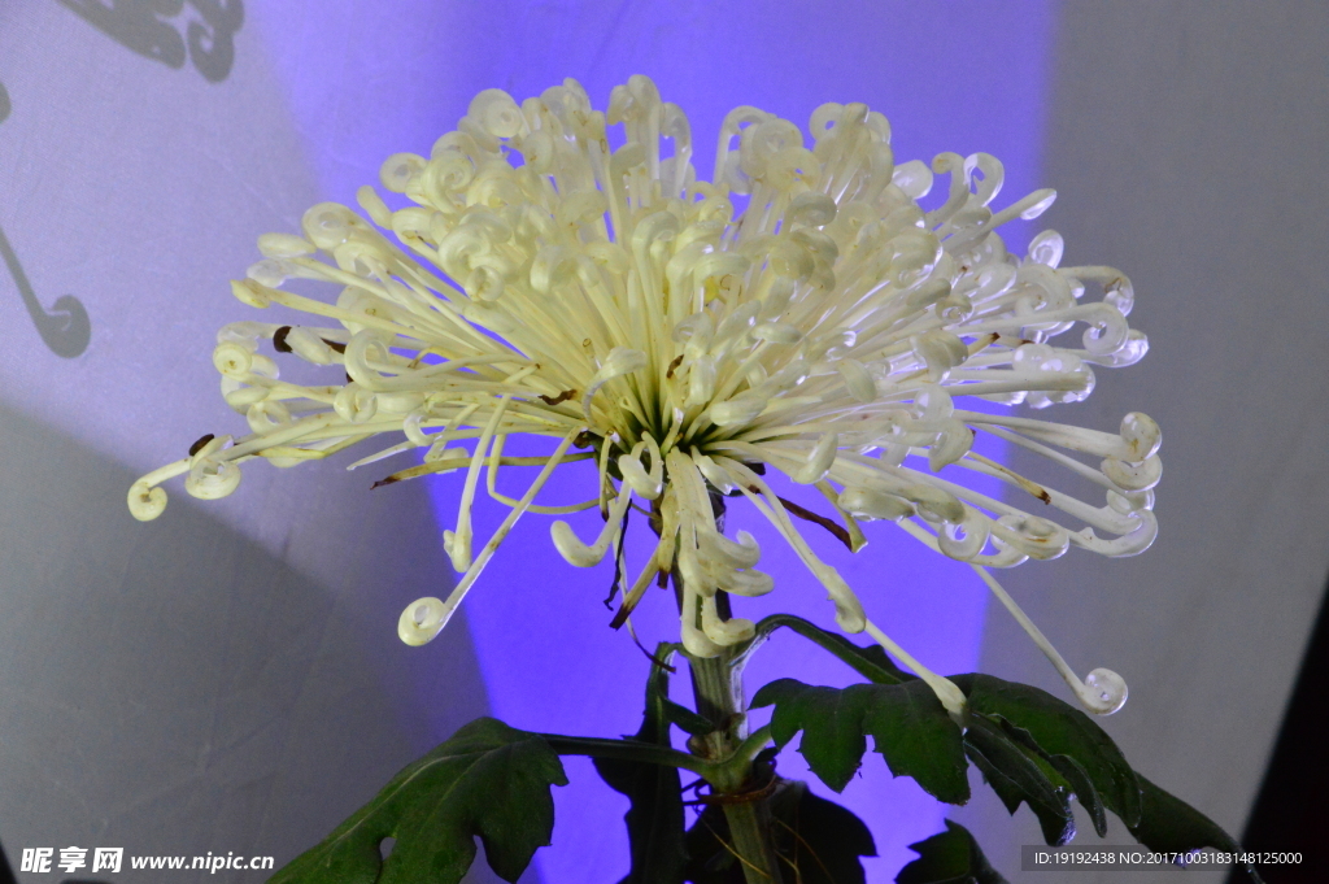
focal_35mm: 232
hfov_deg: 8.9
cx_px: 664
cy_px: 442
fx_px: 8576
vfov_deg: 5.9
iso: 2800
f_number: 18
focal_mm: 155
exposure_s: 1/250
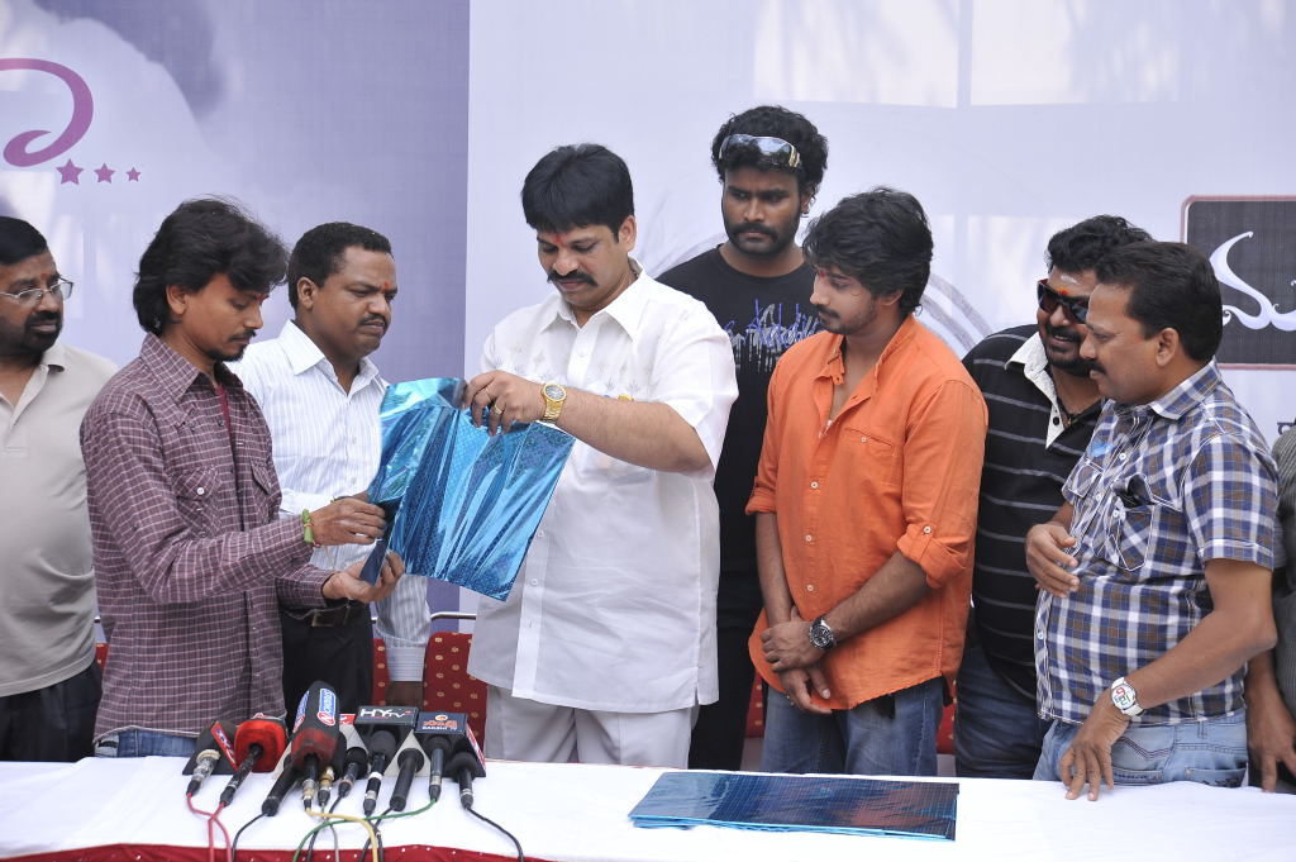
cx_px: 648
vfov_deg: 17.0
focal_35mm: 80
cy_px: 431
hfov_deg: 25.4
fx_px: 2878
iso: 250
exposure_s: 1/160
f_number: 5.6
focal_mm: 80
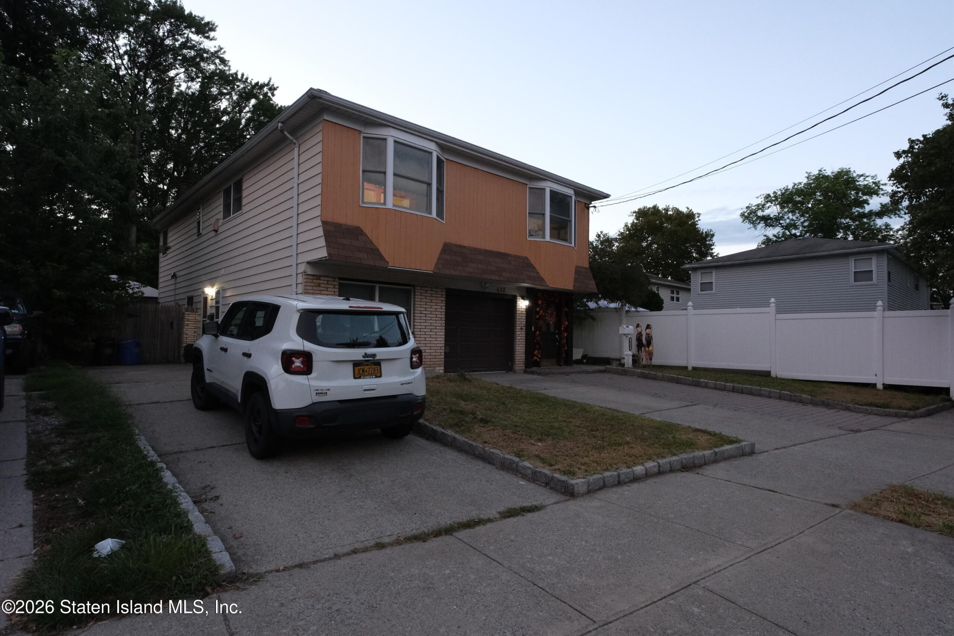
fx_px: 503
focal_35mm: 19
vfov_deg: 64.6
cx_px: 477
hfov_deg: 86.9
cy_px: 318
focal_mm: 12.6
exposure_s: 1/60
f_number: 8
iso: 2500
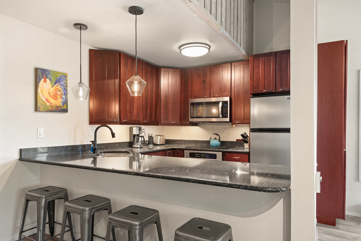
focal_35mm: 26
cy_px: 127
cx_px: 174
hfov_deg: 69.3
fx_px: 261
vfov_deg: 49.6
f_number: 7.1
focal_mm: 24
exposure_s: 1/5
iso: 1250
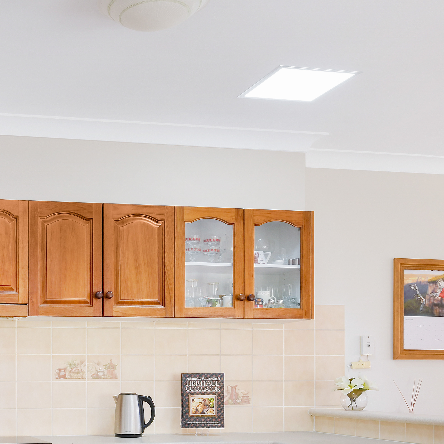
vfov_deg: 29.3
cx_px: -6
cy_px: 398
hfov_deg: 28.6
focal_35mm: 56
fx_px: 813
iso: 250
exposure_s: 1/125
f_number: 11
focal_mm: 22
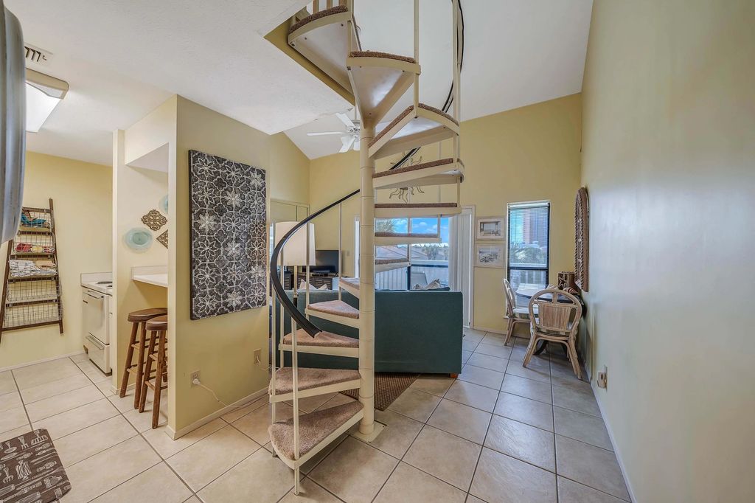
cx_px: 378
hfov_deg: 112.6
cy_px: 252
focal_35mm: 12
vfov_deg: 90.0
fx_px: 252
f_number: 5.6
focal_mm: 12
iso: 100
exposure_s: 1/10
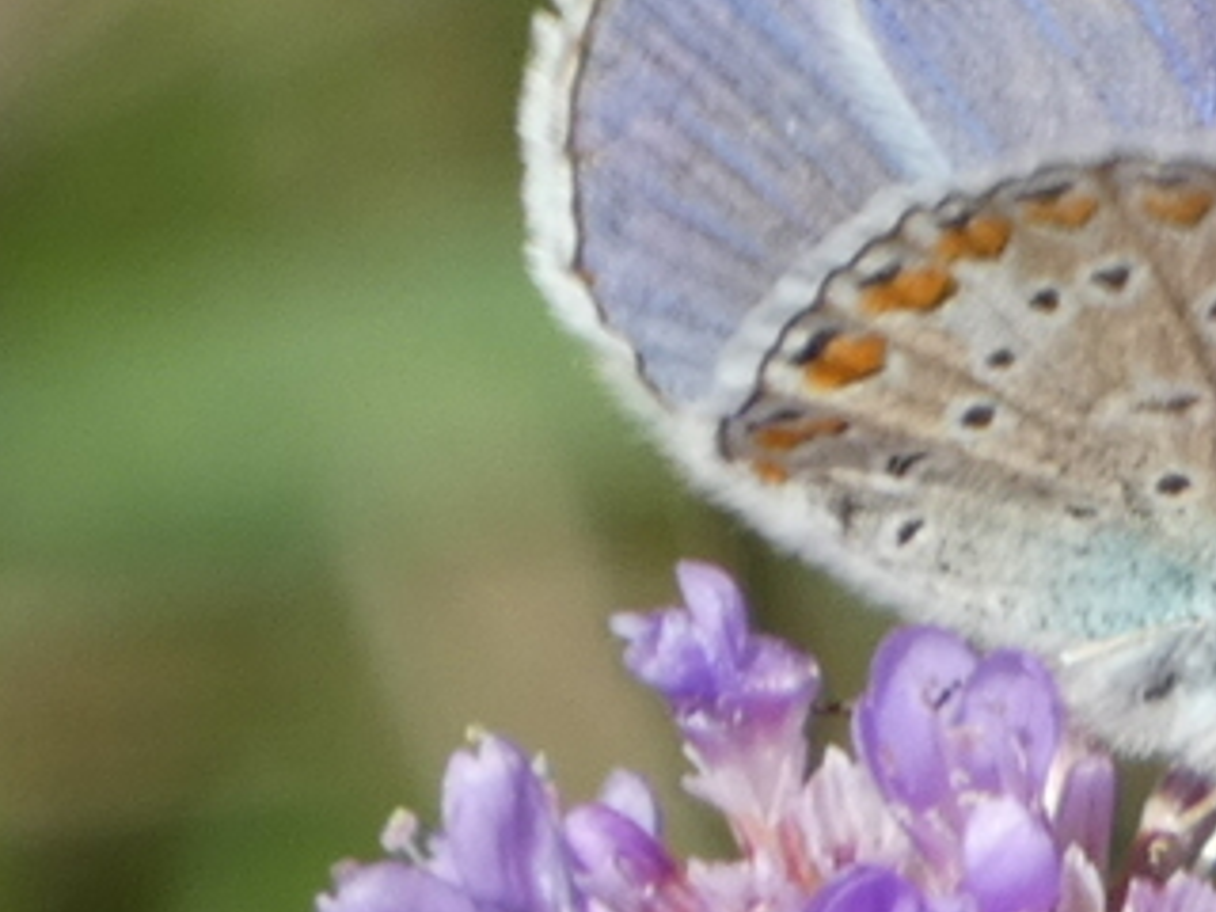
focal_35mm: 1711
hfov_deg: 1.2
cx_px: 1366
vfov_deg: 0.9
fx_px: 60104
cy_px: 581
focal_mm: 115
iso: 80
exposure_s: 1/160
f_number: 5.6
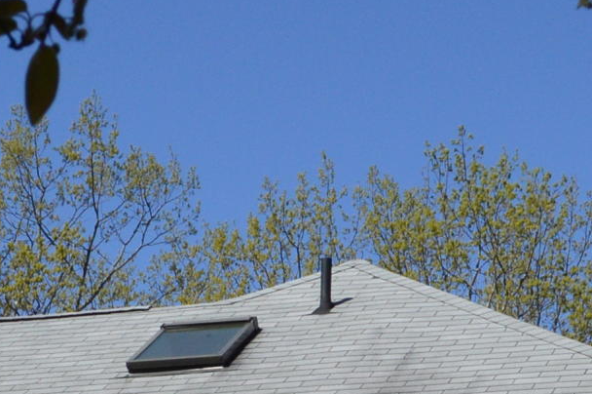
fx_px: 2431
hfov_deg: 13.9
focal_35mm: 148
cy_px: 804
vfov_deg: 8.7
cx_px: 371
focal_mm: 20
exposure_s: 1/640
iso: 400
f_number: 13
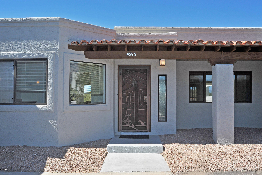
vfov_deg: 37.8
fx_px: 255
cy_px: 88
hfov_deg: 54.5
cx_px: 131
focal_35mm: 35
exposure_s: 1/320
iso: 320
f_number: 16
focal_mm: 35
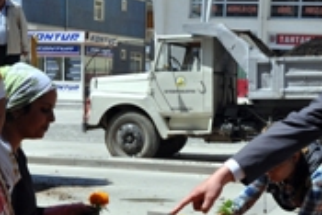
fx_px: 618
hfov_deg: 29.2
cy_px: 228
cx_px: 171
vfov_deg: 19.1
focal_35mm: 69
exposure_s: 1/400
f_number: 10
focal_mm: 18
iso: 200
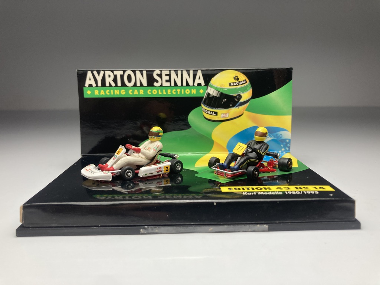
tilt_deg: -9.1
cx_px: 190
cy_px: 142
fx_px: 307
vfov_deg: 49.7
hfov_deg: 63.4
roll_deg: +0.4
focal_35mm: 28
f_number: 1.8
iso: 50
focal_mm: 3.99
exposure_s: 1/120
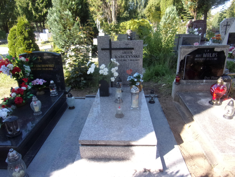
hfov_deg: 71.6
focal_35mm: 24
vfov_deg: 56.8
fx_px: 163
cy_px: 88
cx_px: 118
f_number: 3.3
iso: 80
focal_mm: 4.3
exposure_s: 1/200
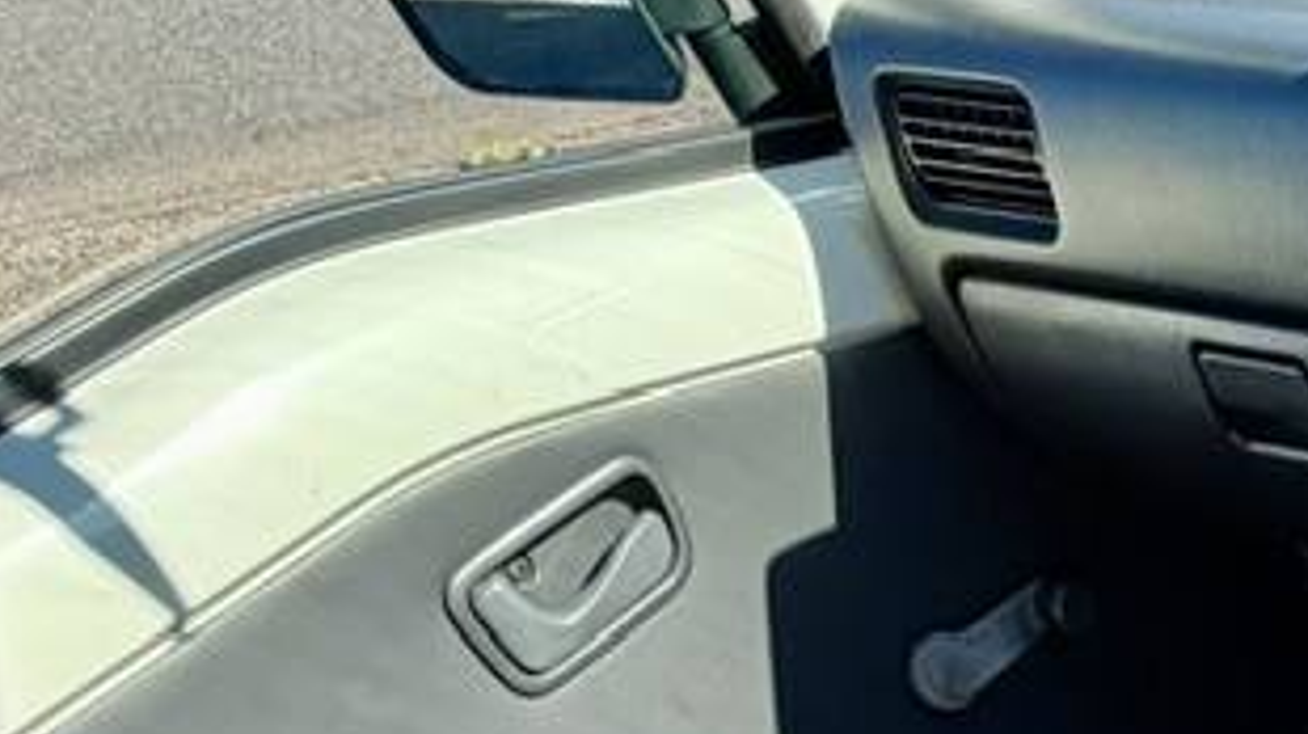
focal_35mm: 63
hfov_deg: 23.5
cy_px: 1468
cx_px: 2148
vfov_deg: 15.3
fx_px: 2184
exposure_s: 1/353
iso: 50
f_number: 2.2
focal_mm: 2.22
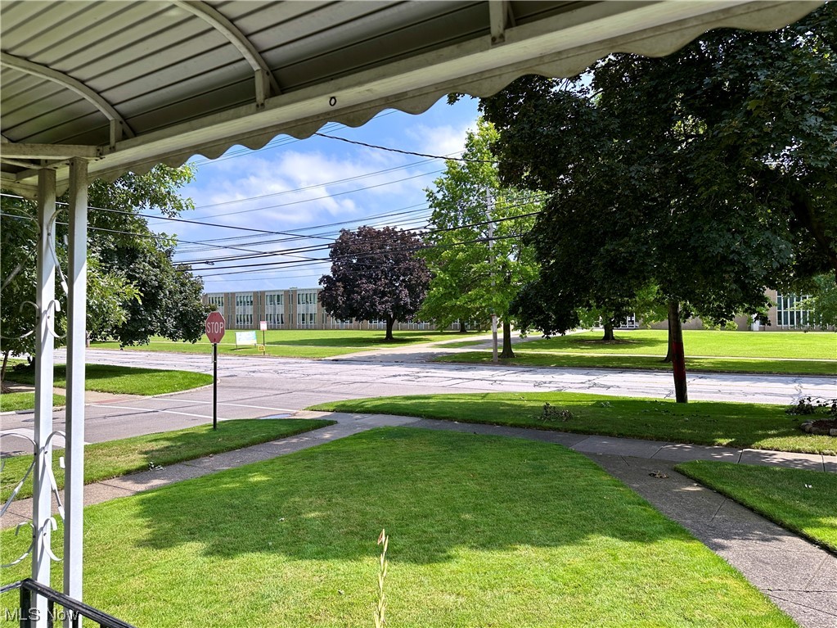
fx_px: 580
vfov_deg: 56.8
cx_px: 418
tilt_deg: +0.1
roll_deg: +0.3
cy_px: 314
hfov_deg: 71.6
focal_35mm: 24
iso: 80
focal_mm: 6.86
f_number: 1.78
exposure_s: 1/2882
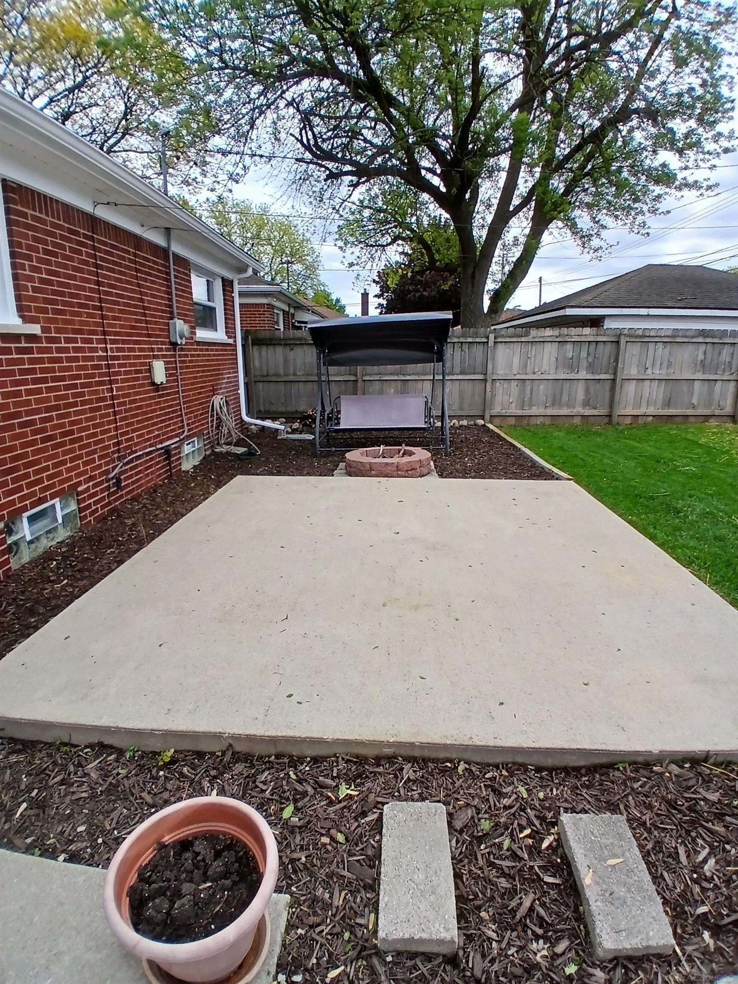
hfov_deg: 74.7
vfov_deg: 91.0
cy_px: 492
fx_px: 483
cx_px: 369
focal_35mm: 17
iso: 50
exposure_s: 1/1199
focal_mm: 1.4
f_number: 2.2
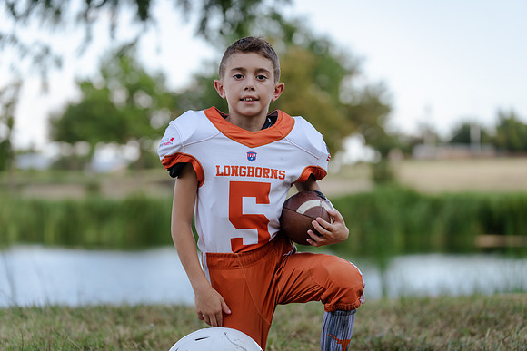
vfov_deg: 13.2
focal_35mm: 104
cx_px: 264
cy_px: 176
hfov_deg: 19.6
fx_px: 1523
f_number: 3.2
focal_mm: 104
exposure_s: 1/320
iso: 125
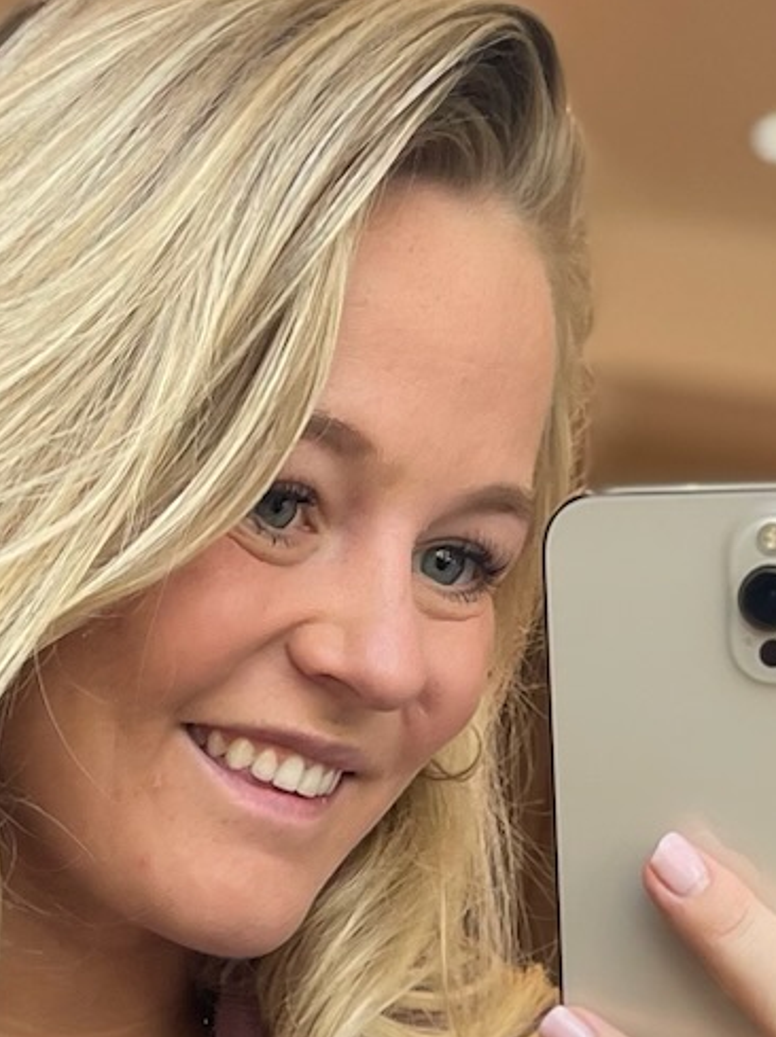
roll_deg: -8.0
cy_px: 1703
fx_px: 3262
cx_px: 127
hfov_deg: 13.5
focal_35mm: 109
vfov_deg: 16.0
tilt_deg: -31.9
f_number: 1.6
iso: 80
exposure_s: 1/121
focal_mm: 5.1
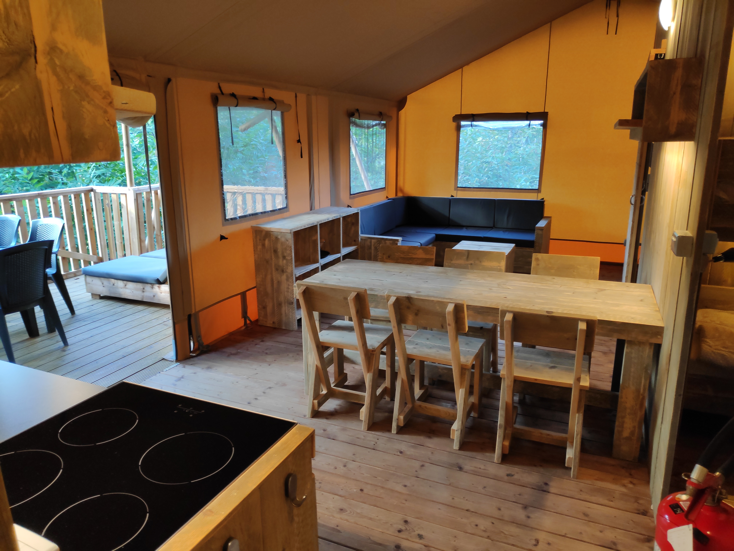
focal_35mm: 20
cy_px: 276
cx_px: 367
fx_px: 424
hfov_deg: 81.7
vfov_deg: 66.0
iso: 365
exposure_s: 1/50
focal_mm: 3.94
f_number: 1.9
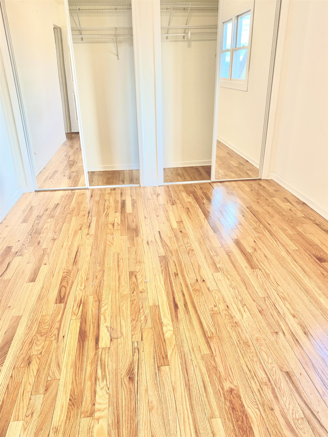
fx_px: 328
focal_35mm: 26
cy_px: 218
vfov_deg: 67.3
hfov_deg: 53.1
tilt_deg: -23.9
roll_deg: +0.9
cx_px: 164
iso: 80
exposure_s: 1/60
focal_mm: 4.25
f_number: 1.8
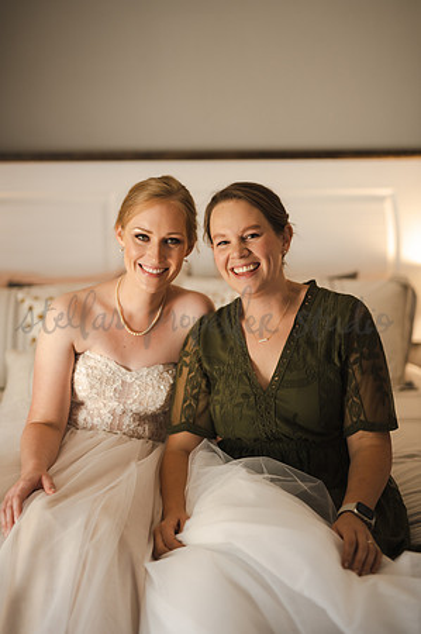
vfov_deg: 39.6
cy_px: 317
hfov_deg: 26.9
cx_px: 210
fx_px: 879
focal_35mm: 50
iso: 500
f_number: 1.8
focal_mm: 50
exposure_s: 1/160
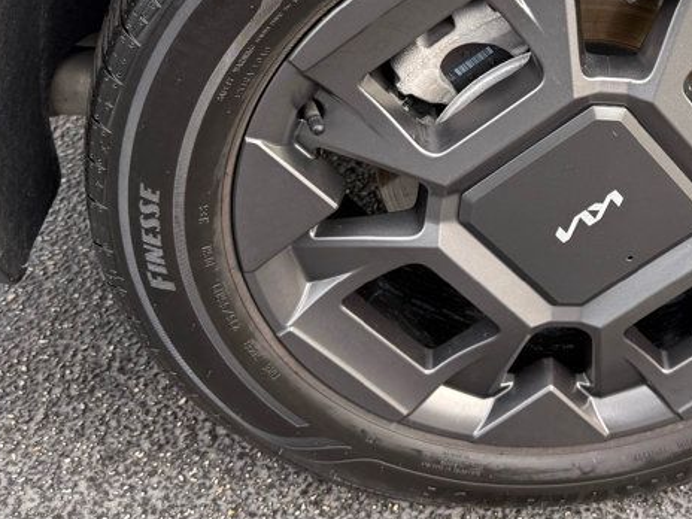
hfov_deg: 34.7
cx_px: 580
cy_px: 33
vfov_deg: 26.4
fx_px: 1060
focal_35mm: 53
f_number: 1.78
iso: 80
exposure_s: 1/332
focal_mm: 6.76
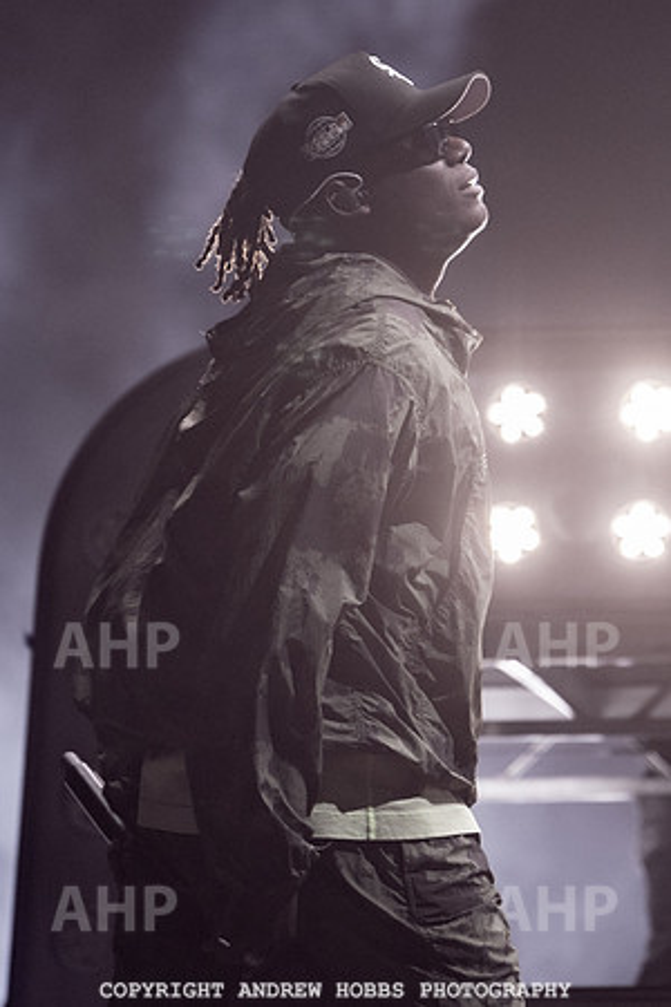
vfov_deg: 4.4
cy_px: 387
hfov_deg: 2.9
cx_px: 405
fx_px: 13155
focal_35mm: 471
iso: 320
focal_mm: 200
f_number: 2.8
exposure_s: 1/500
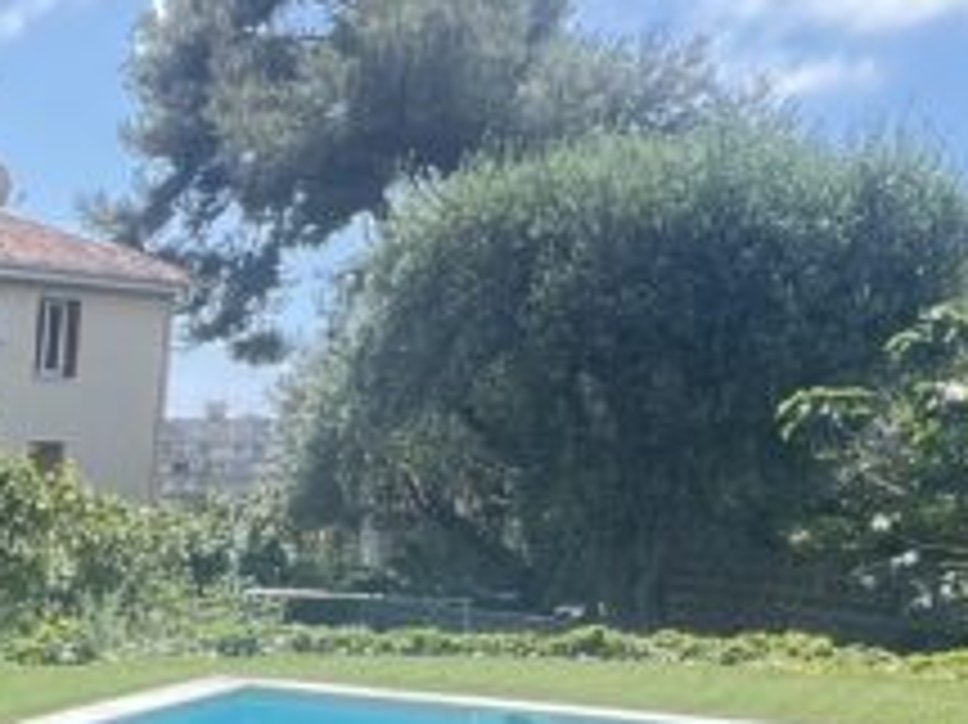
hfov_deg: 25.4
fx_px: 1733
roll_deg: +0.1
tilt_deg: -17.6
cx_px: -387
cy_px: 1034
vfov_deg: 20.7
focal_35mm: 62
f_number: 1.8
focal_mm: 1.57
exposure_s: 1/349
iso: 32
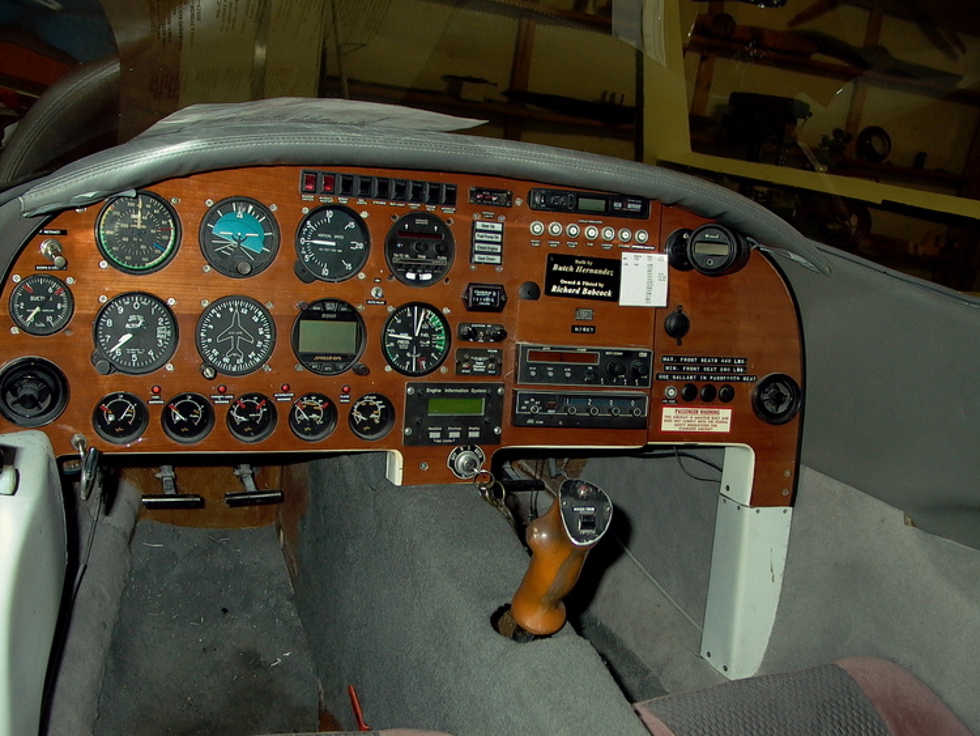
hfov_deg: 55.3
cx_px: 490
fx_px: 935
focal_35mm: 33
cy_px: 368
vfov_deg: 43.0
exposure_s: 1/64.2
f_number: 2.04
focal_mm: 7.13
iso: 100
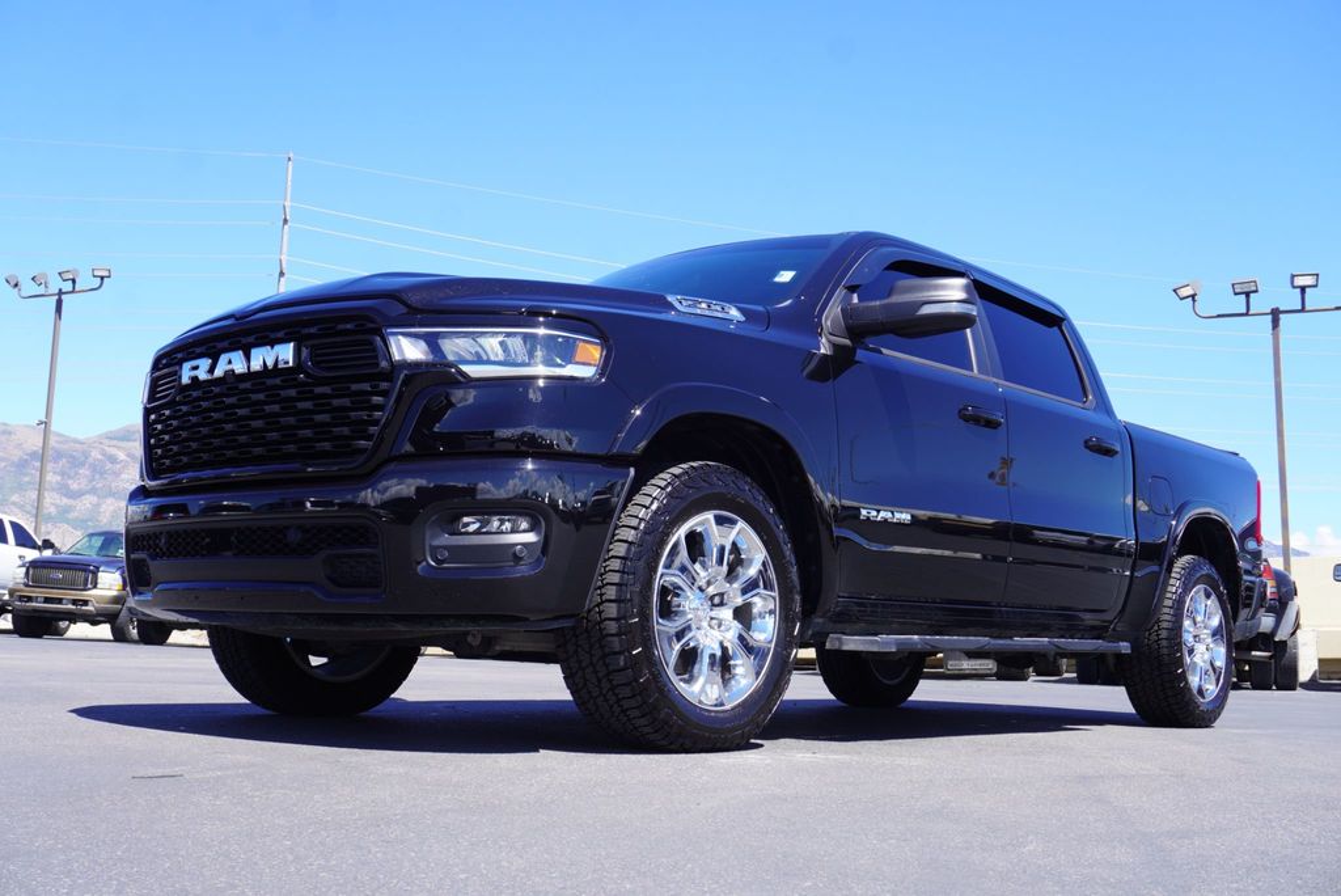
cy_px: 448
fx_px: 1342
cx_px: 670
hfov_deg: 53.1
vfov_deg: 36.9
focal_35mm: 36
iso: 100
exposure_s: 1/100
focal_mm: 24
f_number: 8
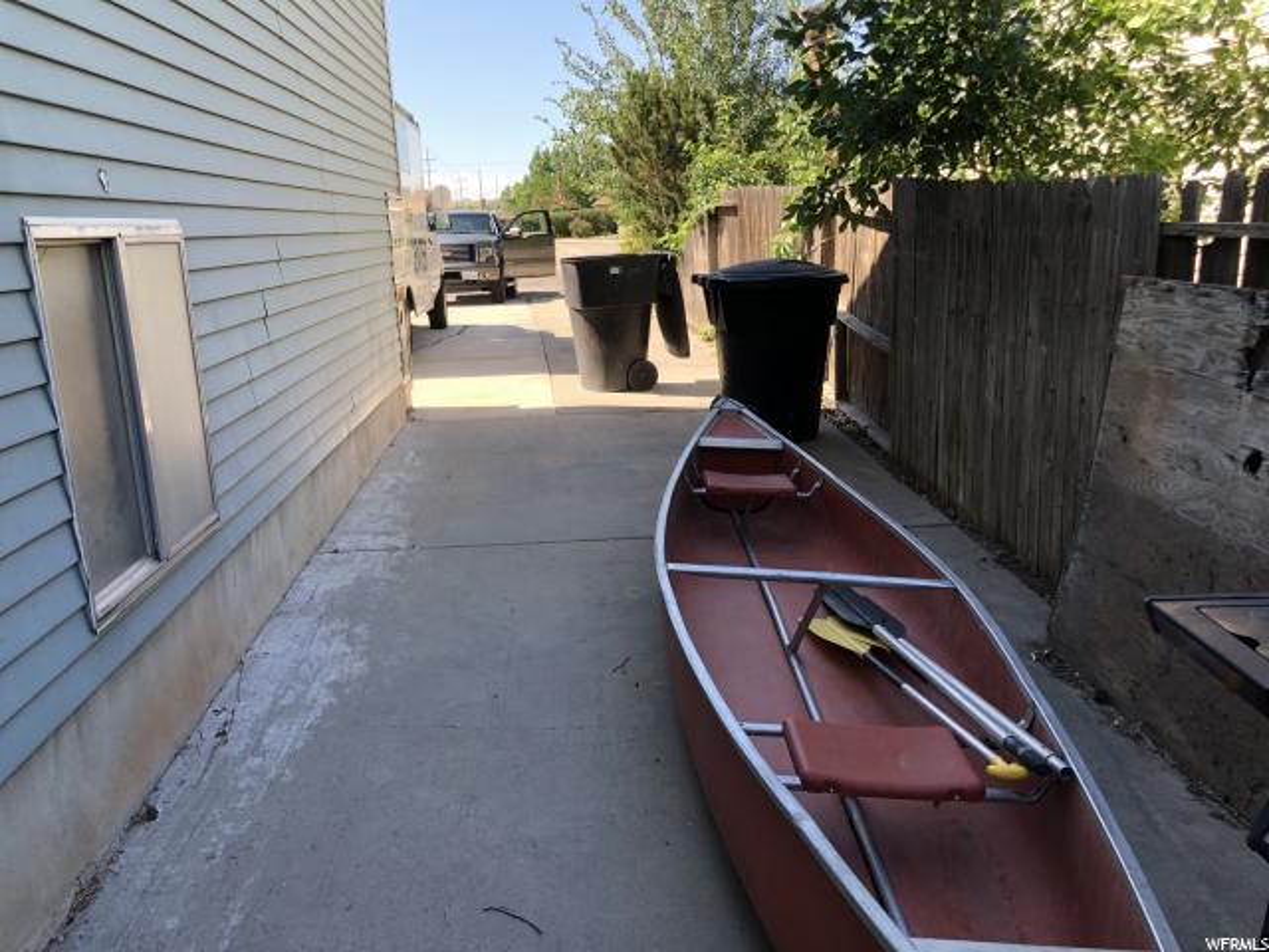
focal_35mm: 28
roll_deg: +1.3
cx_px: 634
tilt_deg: -14.1
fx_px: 1026
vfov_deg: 49.7
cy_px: 476
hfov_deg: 63.4
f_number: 1.8
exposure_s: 1/219
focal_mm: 3.99
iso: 20
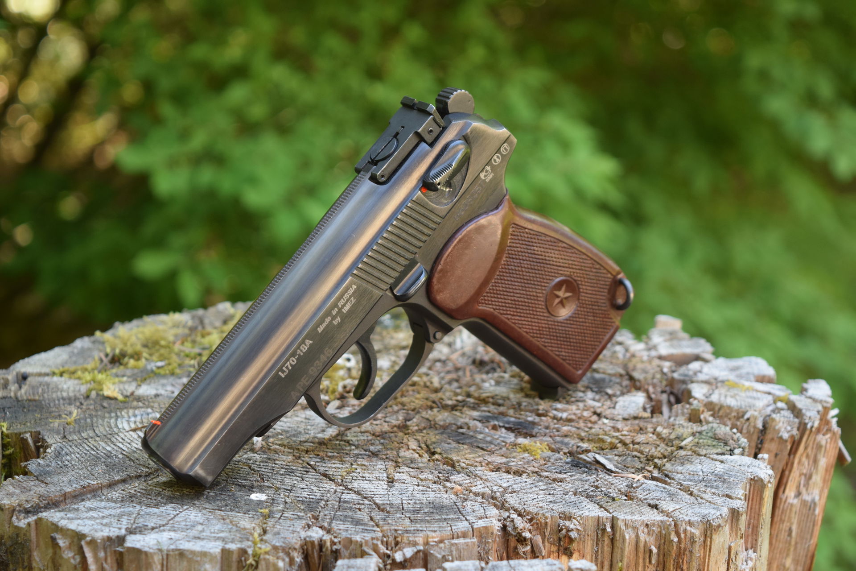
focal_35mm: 82
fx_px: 1962
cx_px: 428
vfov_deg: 16.6
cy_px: 286
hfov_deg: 24.6
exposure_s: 1/60
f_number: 5.6
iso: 500
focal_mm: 55
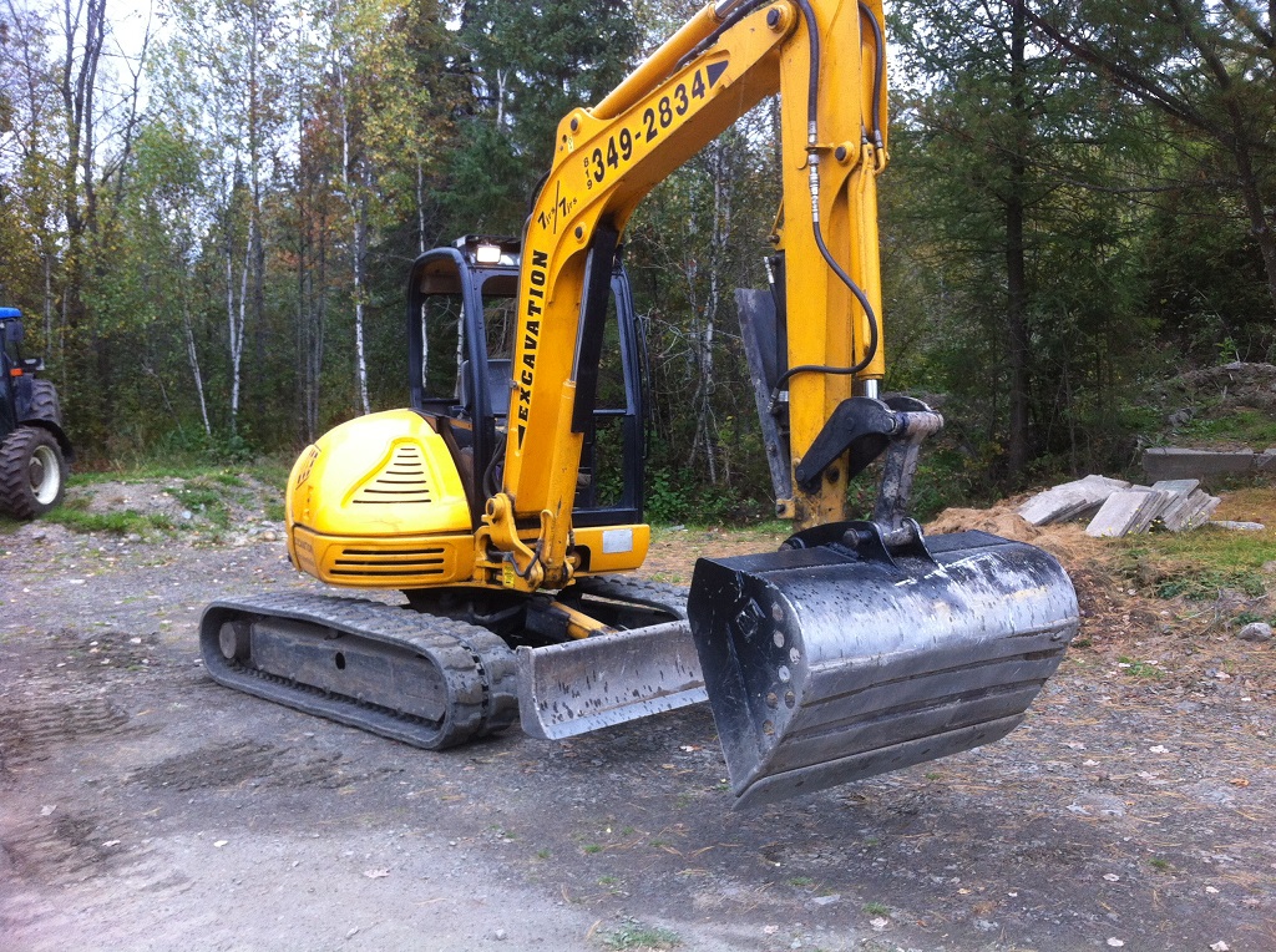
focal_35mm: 35
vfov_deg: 40.6
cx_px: 638
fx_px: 1288
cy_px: 476
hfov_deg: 52.7
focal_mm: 3.85
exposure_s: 1/120
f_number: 2.8
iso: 100
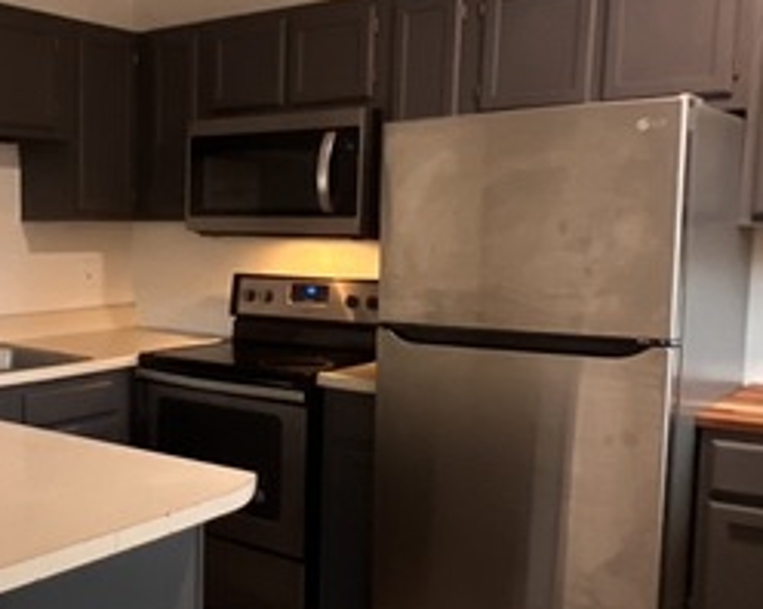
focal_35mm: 41
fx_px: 925
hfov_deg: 42.4
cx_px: 132
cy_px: 348
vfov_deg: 36.4
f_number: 1.8
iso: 640
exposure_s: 1/60
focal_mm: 1.57
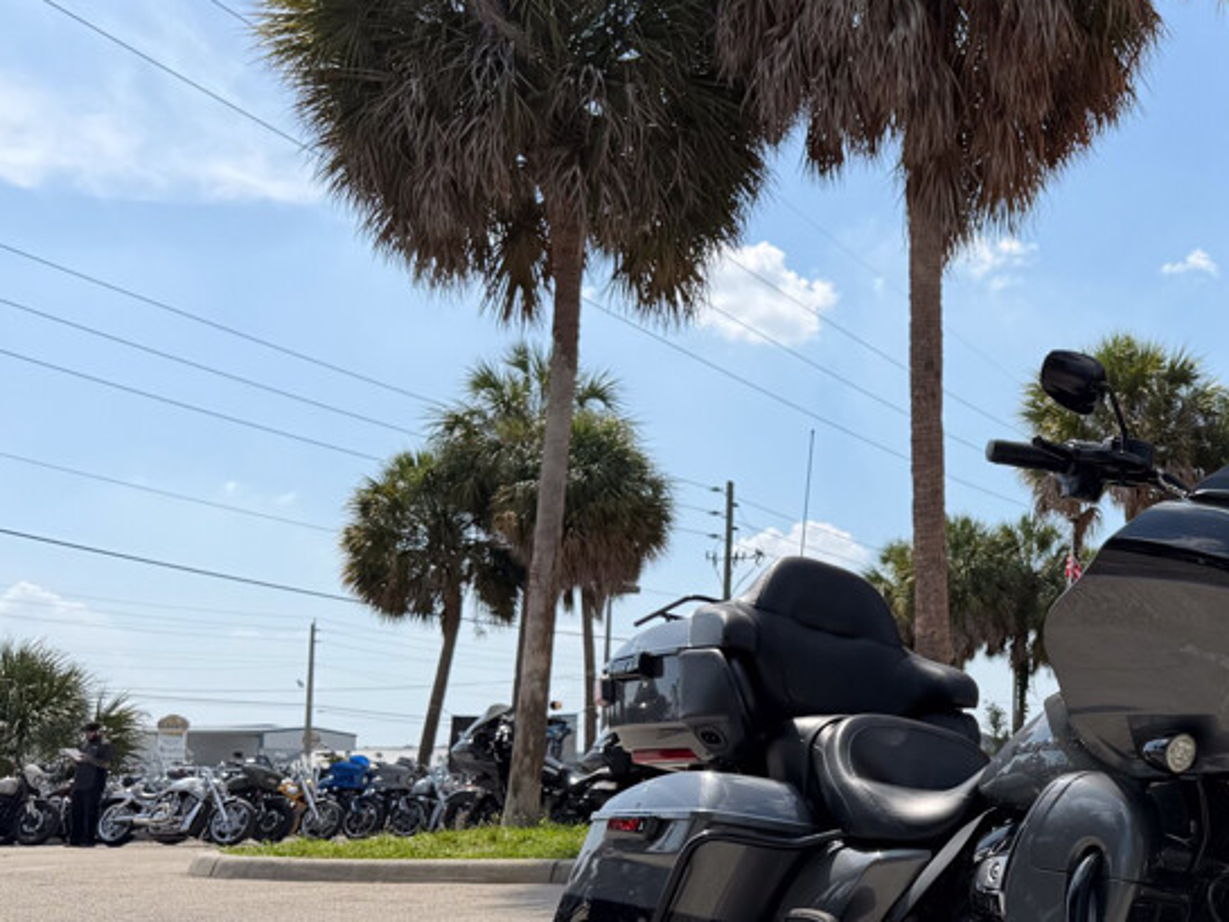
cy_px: 561
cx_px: 1120
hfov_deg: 37.6
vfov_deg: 30.8
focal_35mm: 47
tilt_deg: +7.3
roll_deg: +0.2
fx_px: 1669
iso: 80
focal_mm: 6.76
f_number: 1.78
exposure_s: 1/4405
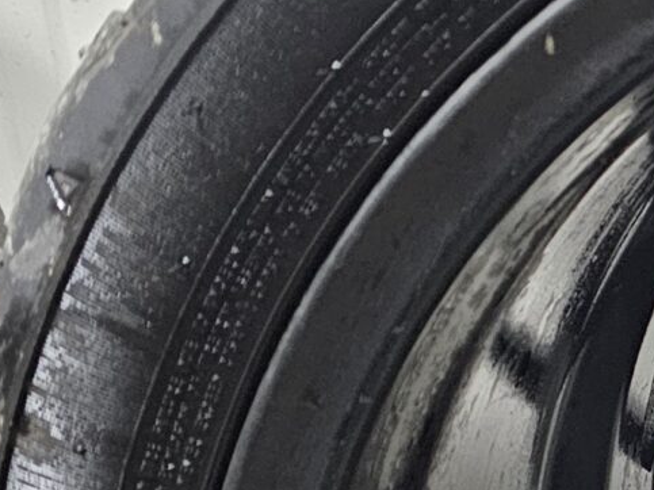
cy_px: 667
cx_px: 1345
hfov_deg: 13.6
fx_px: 2304
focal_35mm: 122
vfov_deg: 11.8
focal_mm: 6.3
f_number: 1.7
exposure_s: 1/33
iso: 640
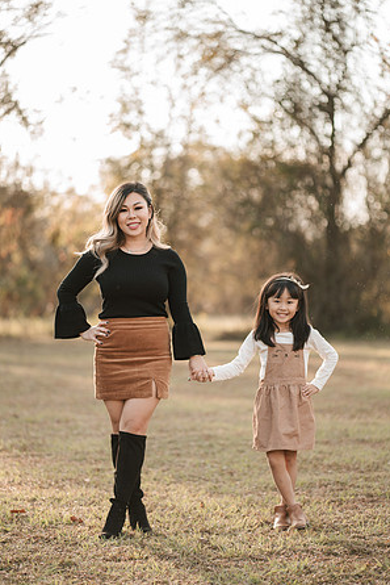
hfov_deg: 15.9
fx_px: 1396
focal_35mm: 86
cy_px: 293
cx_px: 196
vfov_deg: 23.6
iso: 80
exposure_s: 1/400
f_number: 1.8
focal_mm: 85
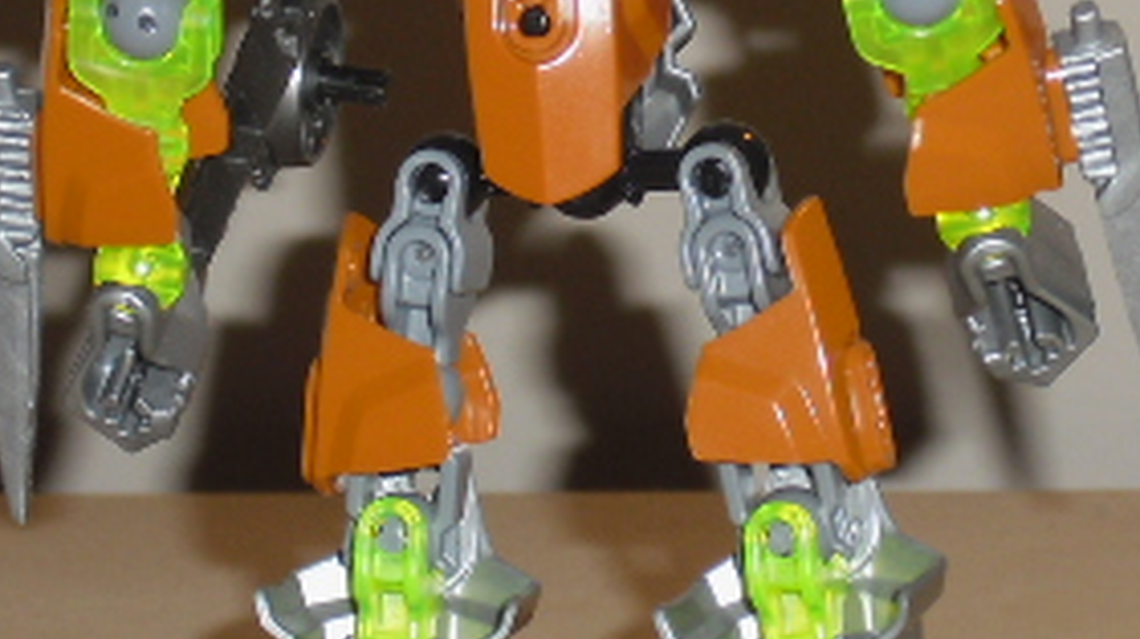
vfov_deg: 6.6
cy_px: 41
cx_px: 615
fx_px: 5497
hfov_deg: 11.8
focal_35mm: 182
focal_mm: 13.1
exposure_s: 1/60
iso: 200
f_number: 4.6
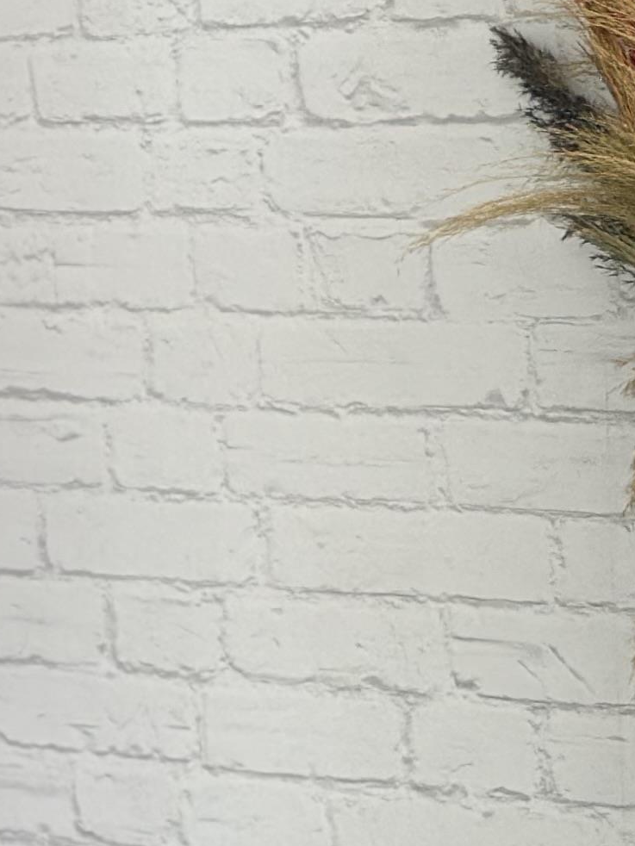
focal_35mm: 197
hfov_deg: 7.3
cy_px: 408
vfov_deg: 10.0
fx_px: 4816
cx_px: -542
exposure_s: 1/162
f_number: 1.78
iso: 64
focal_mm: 6.86
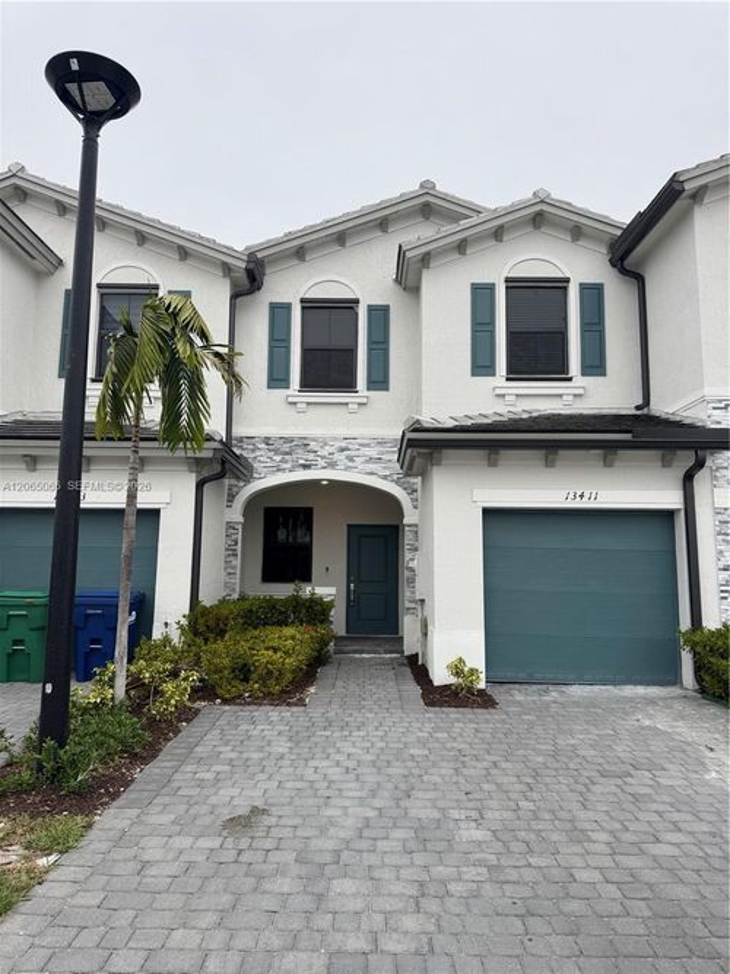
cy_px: 487
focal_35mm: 24
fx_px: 675
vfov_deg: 71.6
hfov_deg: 56.8
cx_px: 365
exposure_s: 1/822
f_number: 1.78
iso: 80
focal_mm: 6.76
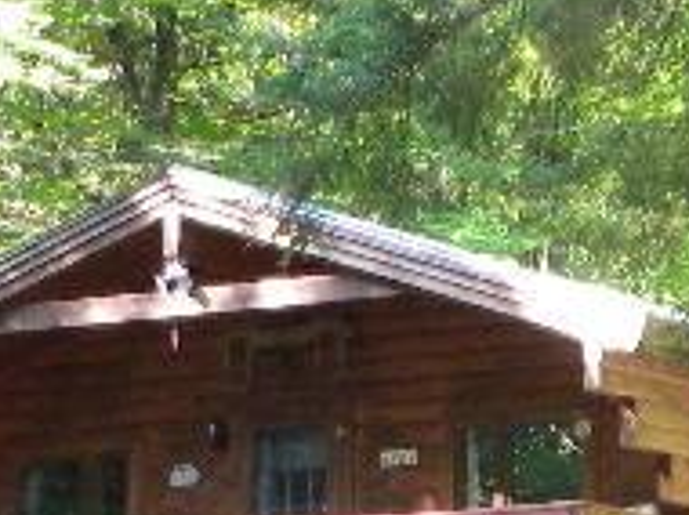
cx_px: 334
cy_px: 656
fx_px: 6003
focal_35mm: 302
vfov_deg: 4.9
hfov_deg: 6.6
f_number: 4.1
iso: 334
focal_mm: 10.1
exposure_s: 1/53.6
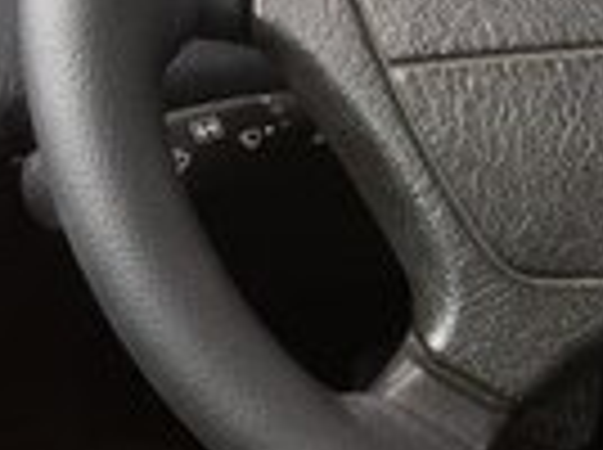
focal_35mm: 143
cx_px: 1467
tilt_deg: -26.3
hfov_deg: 11.4
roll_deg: -1.2
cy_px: 160
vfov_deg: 10.3
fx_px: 2487
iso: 40
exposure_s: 1/100
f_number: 2.2
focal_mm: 4.15
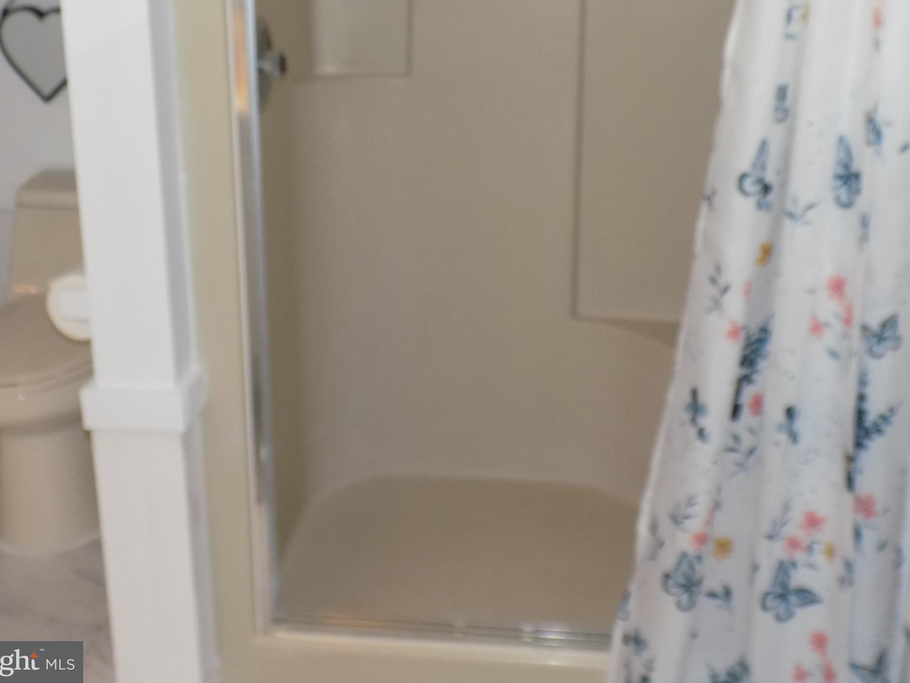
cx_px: 483
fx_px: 1131
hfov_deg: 43.8
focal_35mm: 43
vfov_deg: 33.5
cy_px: 287
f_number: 3.5
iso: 200
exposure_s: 1/30
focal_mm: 6.6
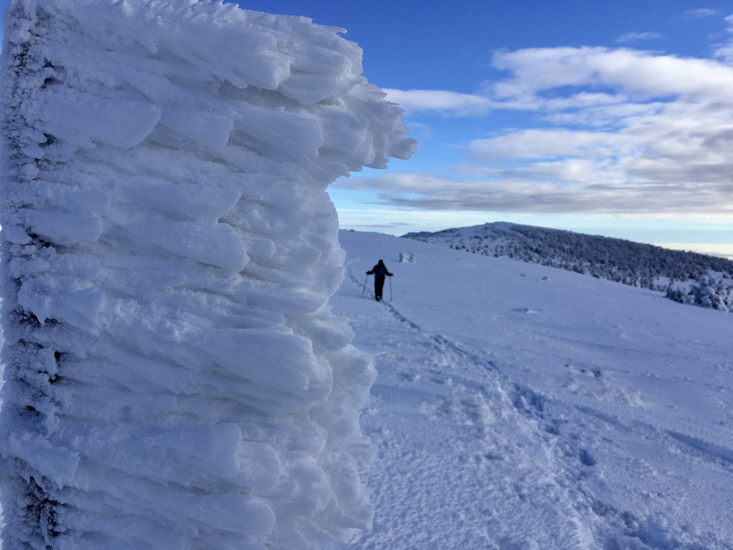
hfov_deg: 61.7
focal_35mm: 29
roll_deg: -0.6
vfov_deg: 48.2
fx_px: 614
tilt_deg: -4.0
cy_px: 275
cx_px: 366
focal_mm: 4.15
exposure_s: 1/1923
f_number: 2.2
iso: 25
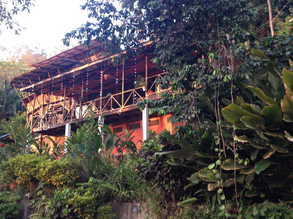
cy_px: 126
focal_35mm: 41
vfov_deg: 35.1
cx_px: 133
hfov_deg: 45.7
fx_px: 347
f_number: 2.4
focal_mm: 4.28
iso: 50
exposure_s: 1/24
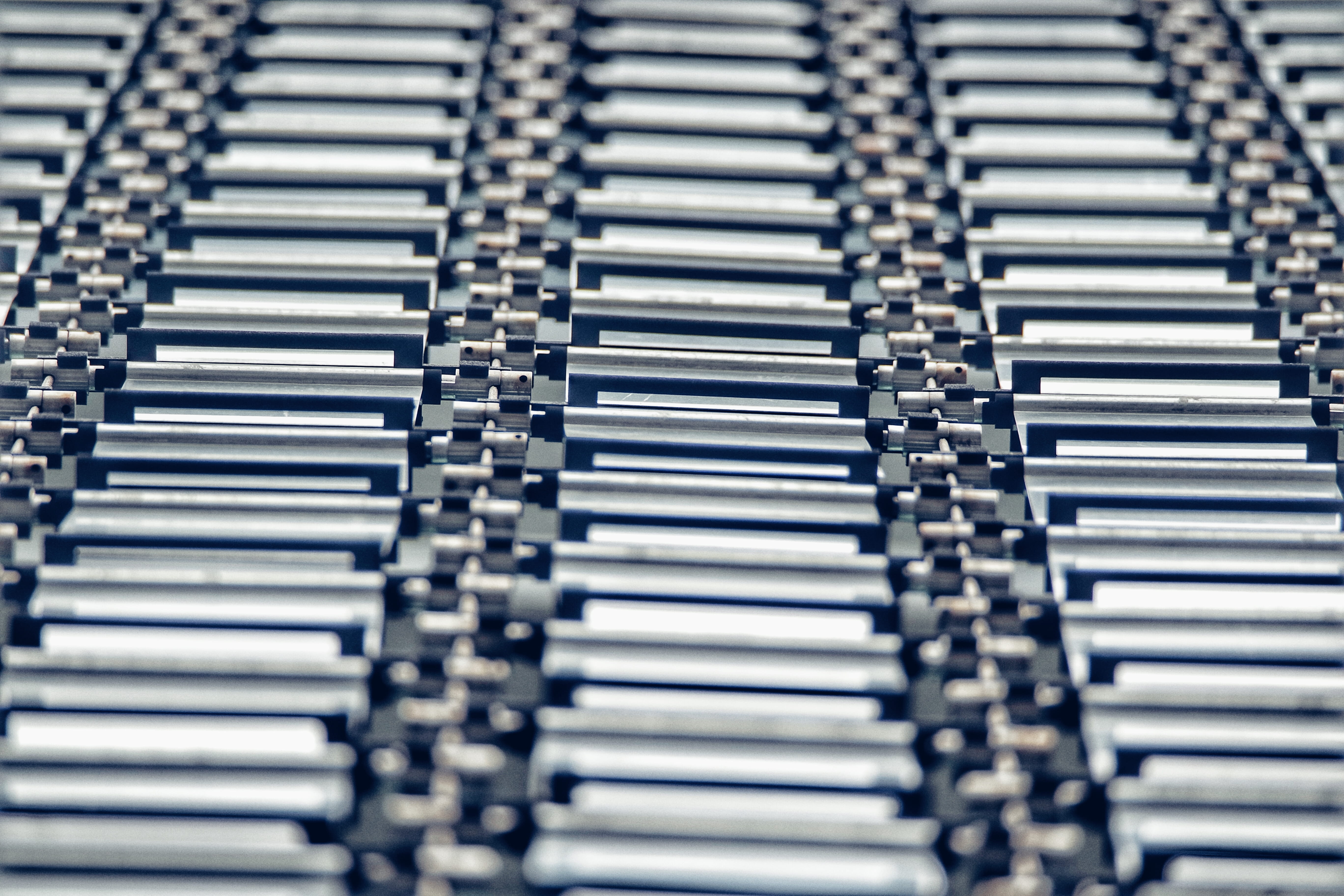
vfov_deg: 4.5
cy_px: 448
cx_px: 672
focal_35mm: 308
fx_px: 11498
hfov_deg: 6.7
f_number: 5.6
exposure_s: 1/250
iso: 200
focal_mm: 200
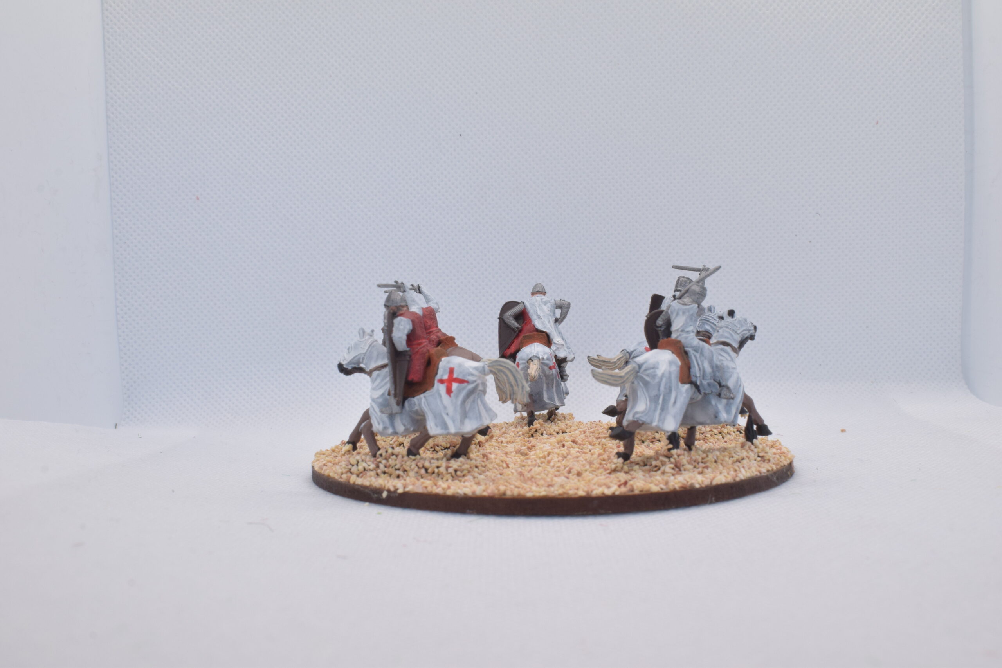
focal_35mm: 42
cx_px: 501
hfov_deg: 46.4
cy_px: 334
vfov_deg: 31.9
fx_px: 1169
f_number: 18
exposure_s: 1/60
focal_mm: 28
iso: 800
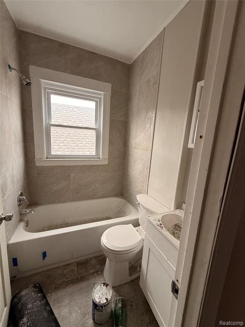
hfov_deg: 85.7
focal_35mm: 14
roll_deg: -4.5
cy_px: 164
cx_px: 122
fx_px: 132
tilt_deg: -10.1
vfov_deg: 102.1
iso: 125
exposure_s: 1/99
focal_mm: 2.22
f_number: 2.2
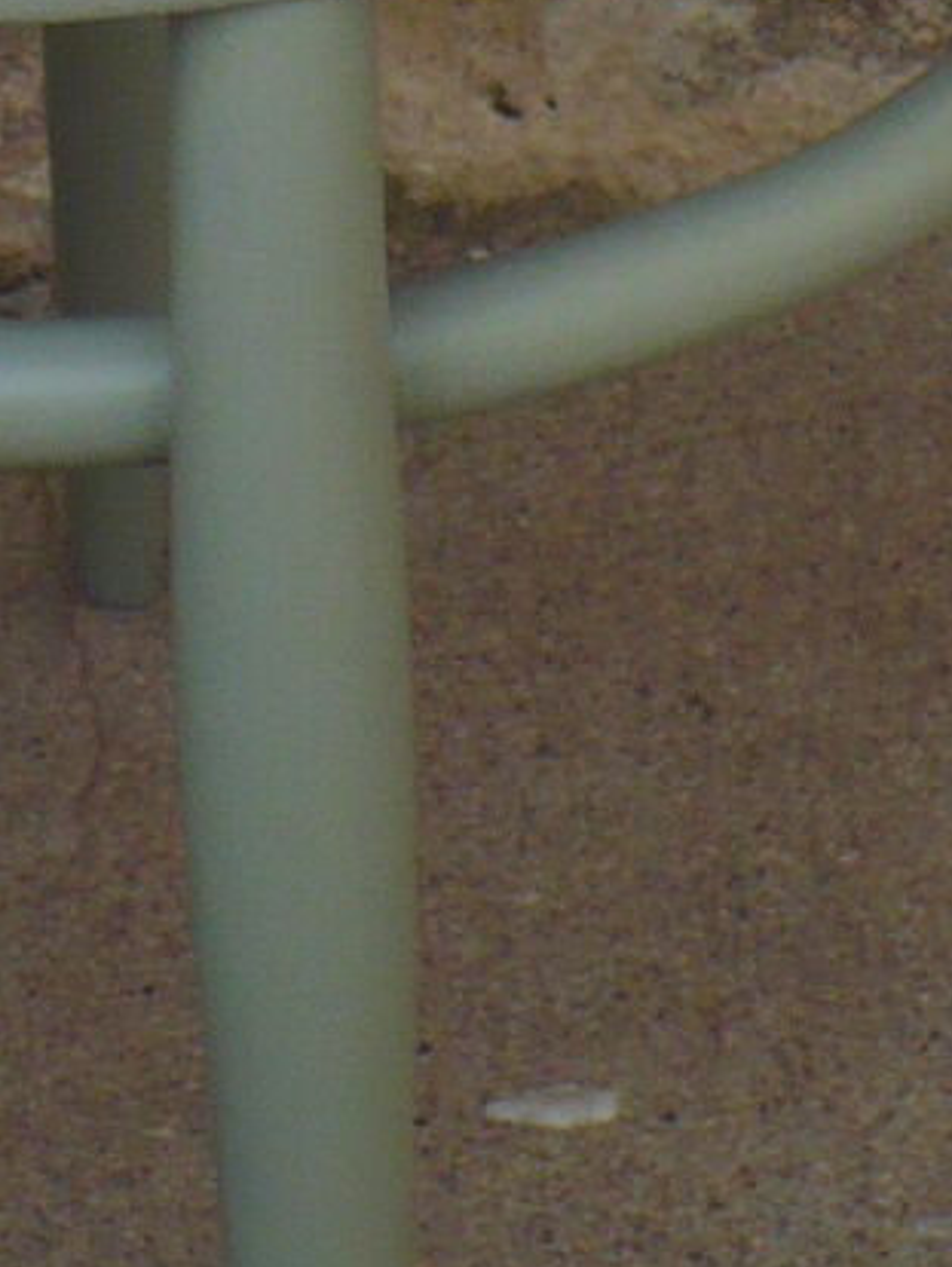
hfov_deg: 8.1
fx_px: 6704
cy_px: -805
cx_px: 389
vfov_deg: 10.3
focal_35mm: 183
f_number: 2.8
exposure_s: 1/250
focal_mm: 6.1
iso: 100
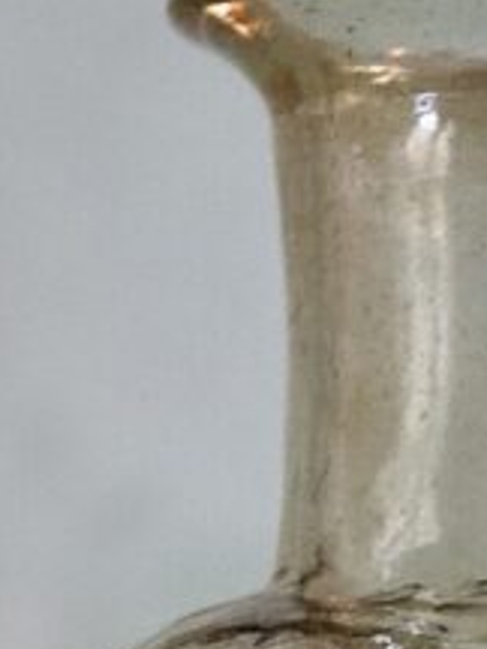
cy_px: 1064
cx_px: 607
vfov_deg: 3.9
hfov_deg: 3.0
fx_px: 9360
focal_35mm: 499
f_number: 3.9
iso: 2500
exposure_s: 1/125
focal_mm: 50
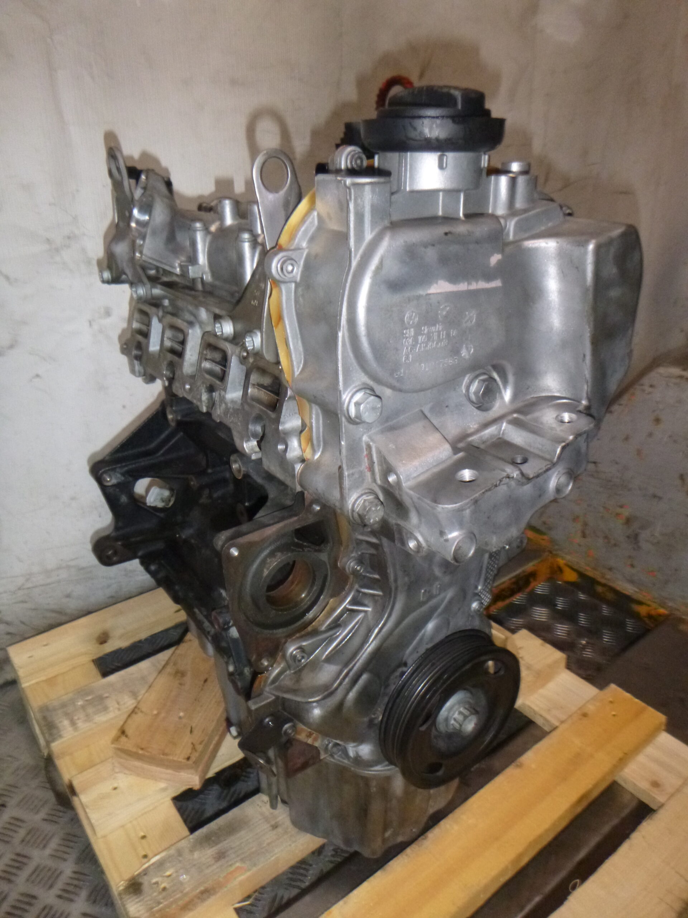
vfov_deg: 69.4
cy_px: 459
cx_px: 344
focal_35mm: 25
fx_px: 663
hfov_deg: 54.9
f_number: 3.9
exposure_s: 1/125
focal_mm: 4.5
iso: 400
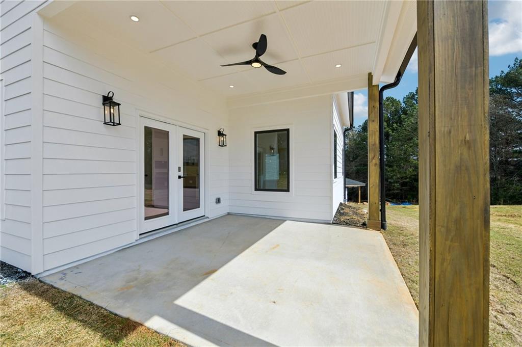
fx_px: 217
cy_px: 174
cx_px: 261
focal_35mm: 15
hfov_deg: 100.4
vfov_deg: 77.2
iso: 400
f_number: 9
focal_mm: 15
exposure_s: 1/1600
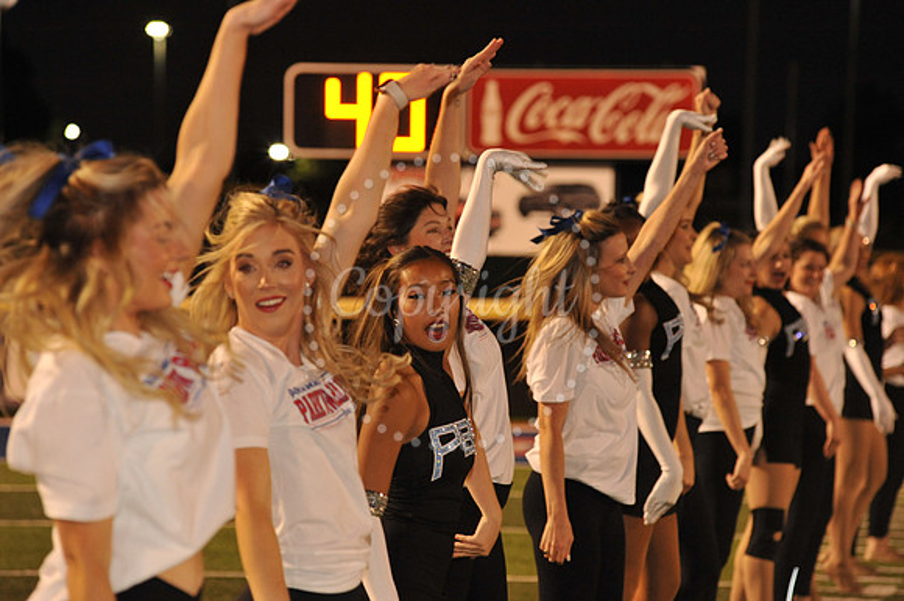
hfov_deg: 10.3
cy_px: 300
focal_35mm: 200
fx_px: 5019
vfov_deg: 6.9
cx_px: 452
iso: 2500
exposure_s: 1/160
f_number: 7.1
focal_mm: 200
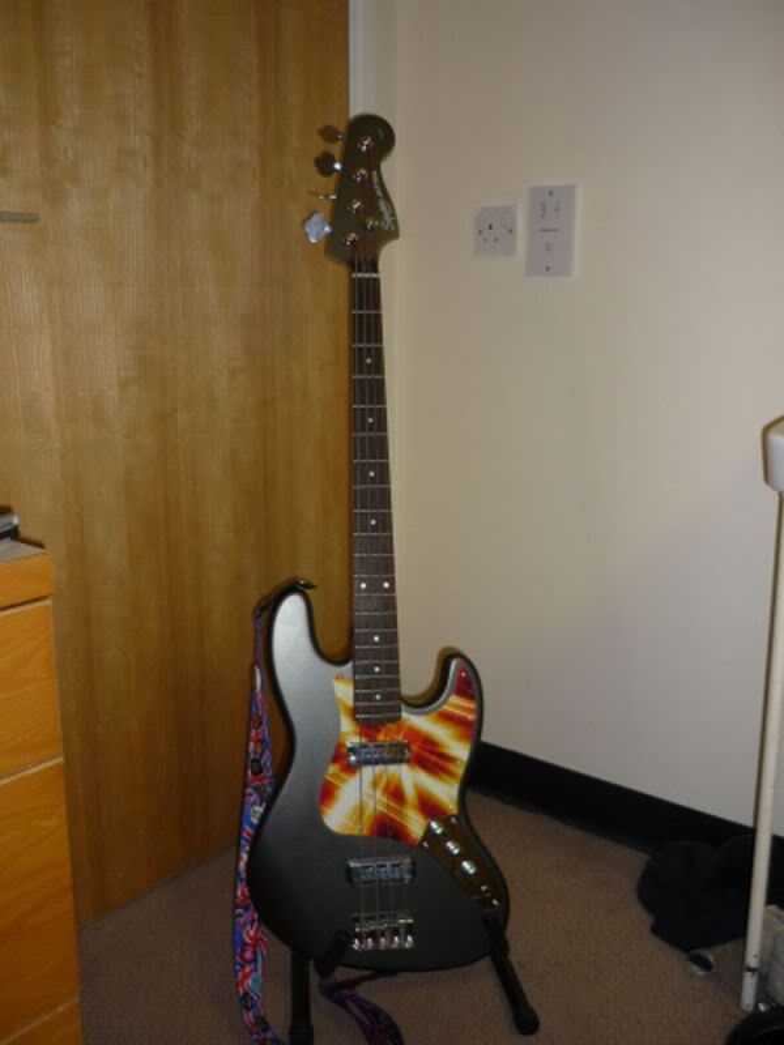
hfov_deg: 42.9
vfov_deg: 55.4
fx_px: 997
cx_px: 392
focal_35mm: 33
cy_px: 522
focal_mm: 5.5
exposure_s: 1/30
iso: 100
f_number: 2.8
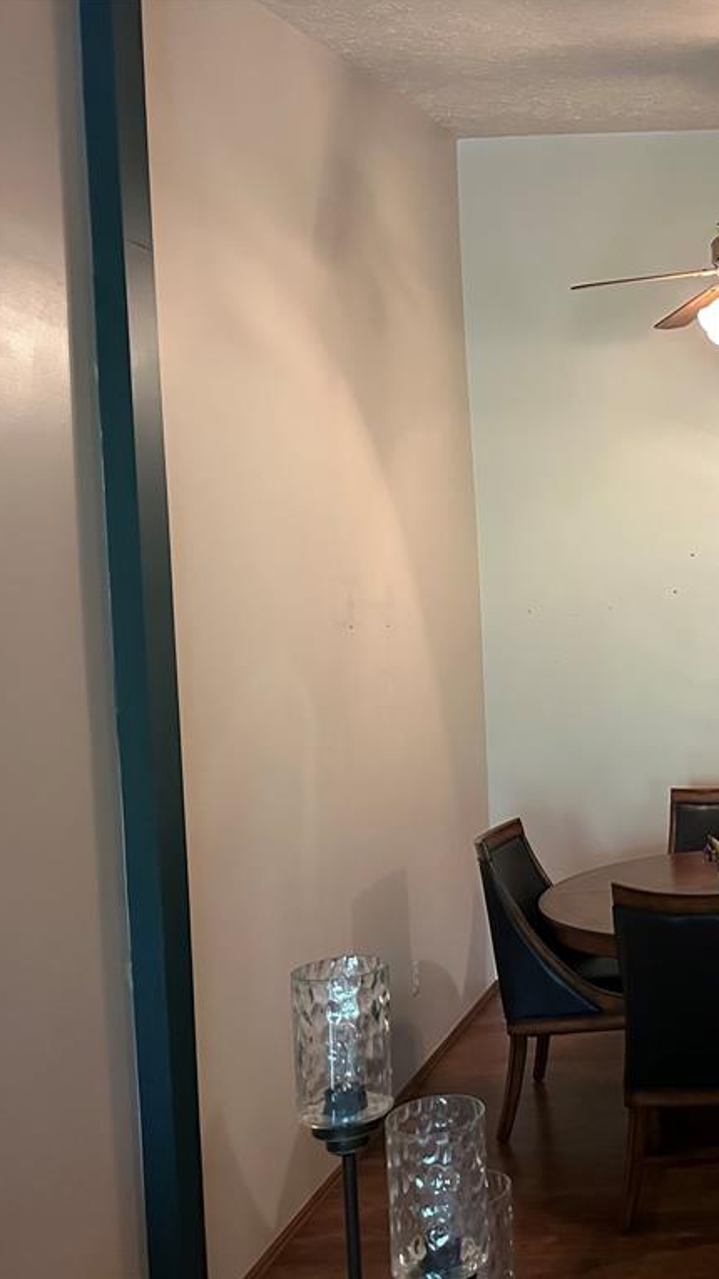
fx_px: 1187
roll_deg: +1.4
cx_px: 783
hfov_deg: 30.3
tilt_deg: -3.0
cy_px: 639
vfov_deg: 56.6
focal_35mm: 35
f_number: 1.78
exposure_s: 1/60
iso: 800
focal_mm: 6.86
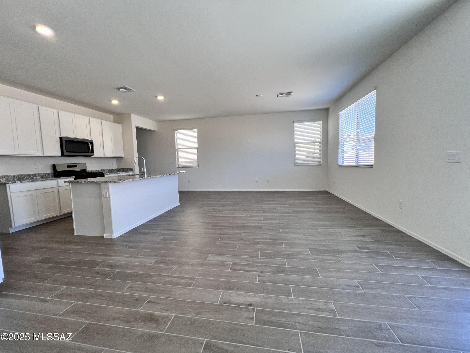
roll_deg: +1.6
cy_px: 176
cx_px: 235
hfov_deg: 106.2
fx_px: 177
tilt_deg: -4.1
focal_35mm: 13
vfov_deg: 89.9
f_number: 1.8
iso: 80
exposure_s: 1/120
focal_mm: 1.57
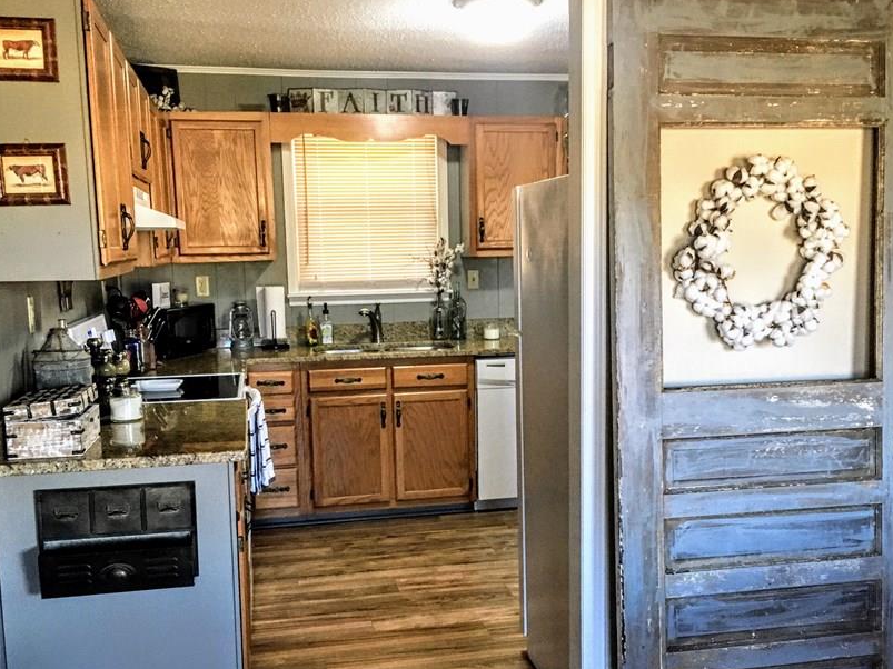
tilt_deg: -7.8
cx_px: 469
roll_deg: +1.2
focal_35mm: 37
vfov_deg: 38.6
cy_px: 388
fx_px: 954
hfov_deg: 50.1
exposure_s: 1/30
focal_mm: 4.15
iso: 125
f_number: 2.2
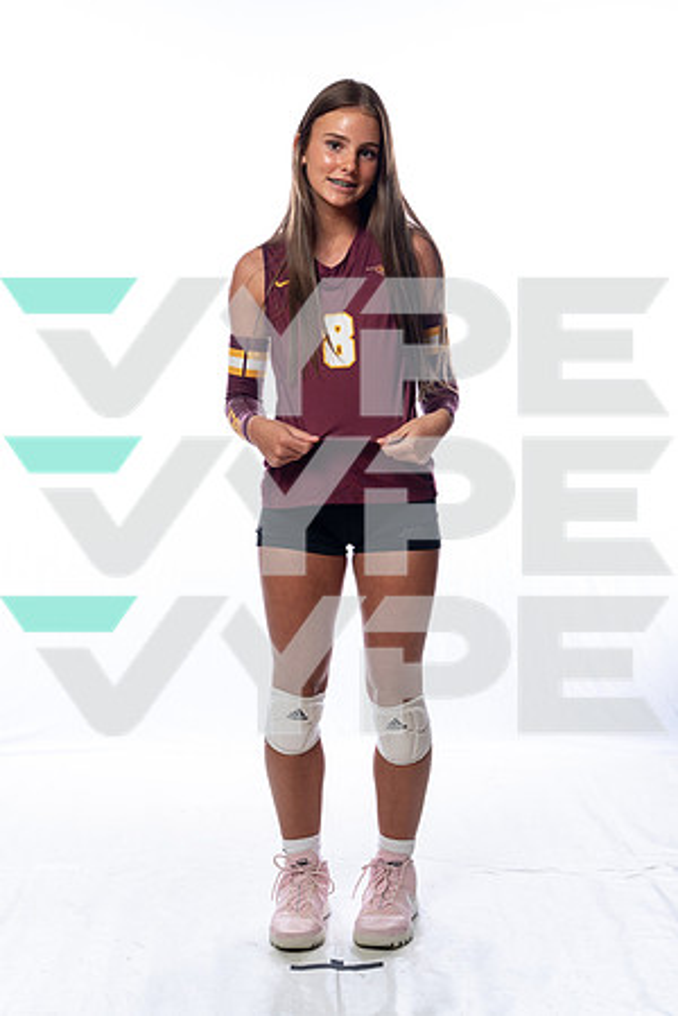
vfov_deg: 35.1
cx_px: 339
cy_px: 508
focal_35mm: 57
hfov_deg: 23.8
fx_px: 1610
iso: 640
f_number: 7.1
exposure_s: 1/250
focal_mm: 57
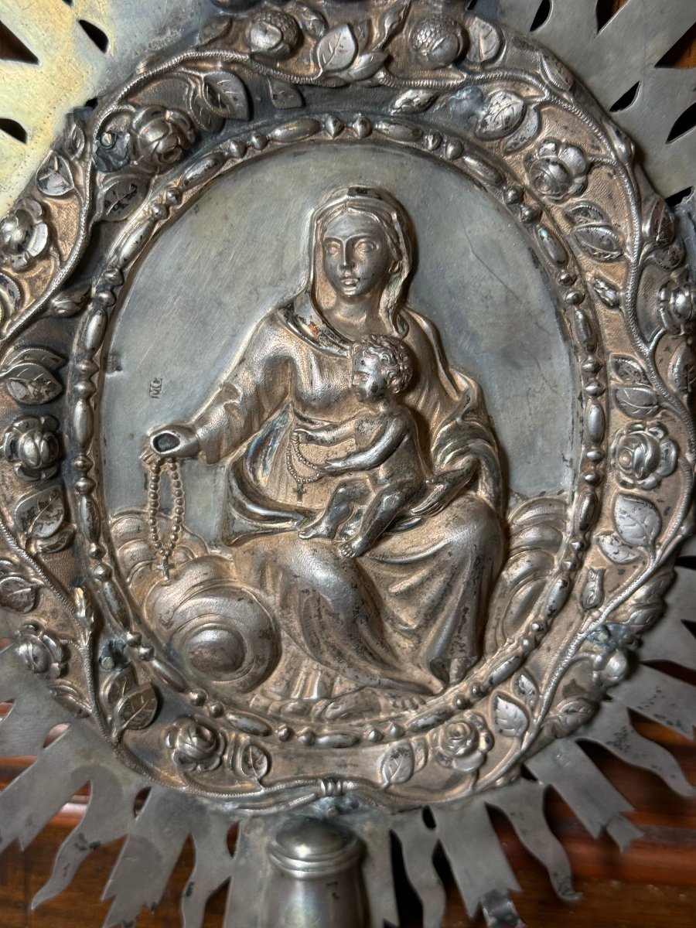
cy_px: 464
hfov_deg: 30.3
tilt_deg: -27.8
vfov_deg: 39.7
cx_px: 348
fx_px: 1287
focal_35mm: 48
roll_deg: -3.3
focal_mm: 6.76
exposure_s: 1/98
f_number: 1.78
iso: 100
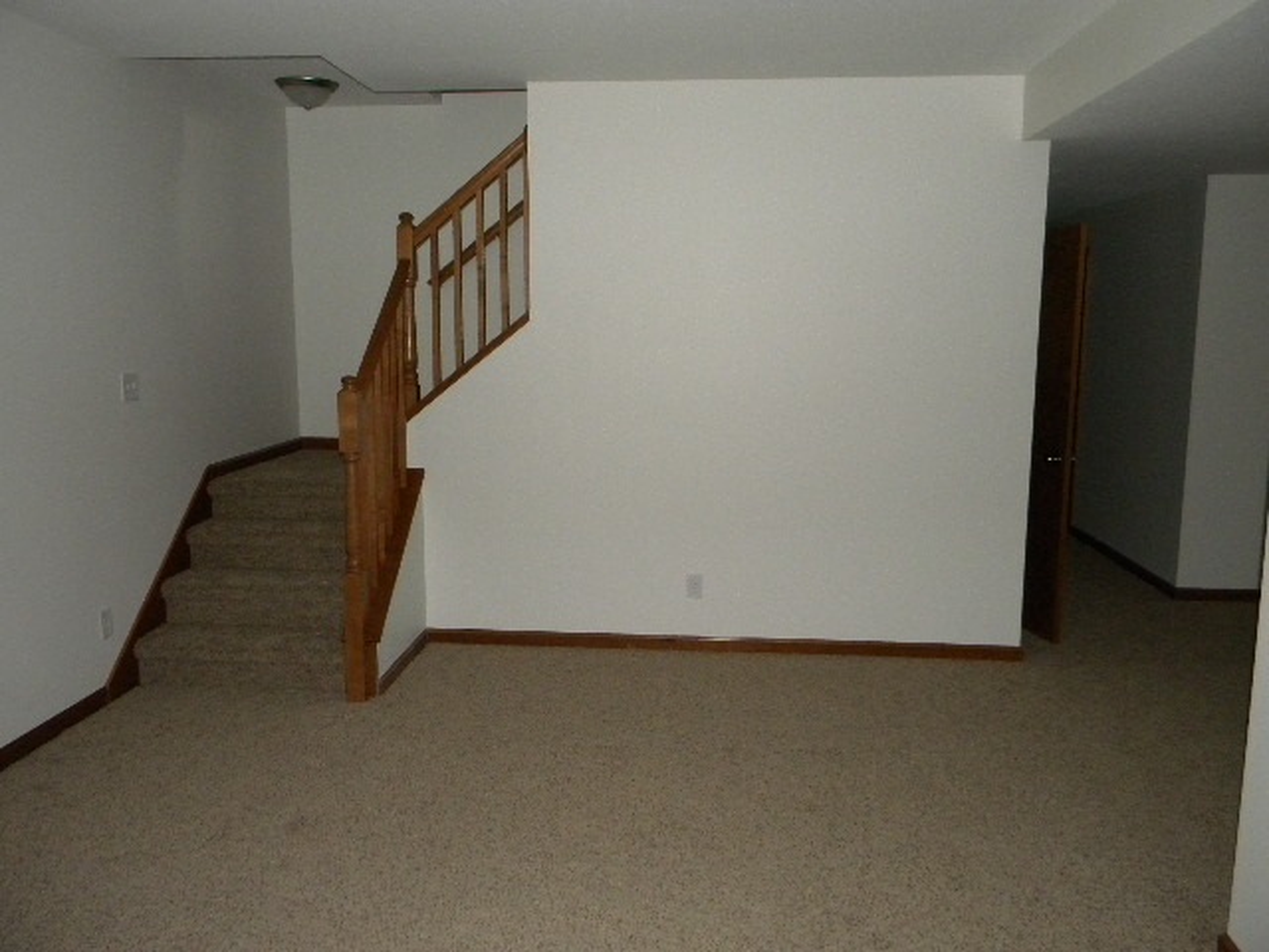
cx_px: 634
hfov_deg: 63.4
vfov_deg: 49.7
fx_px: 1026
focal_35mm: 28
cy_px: 476
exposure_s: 1/26
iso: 400
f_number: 3.5
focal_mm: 5
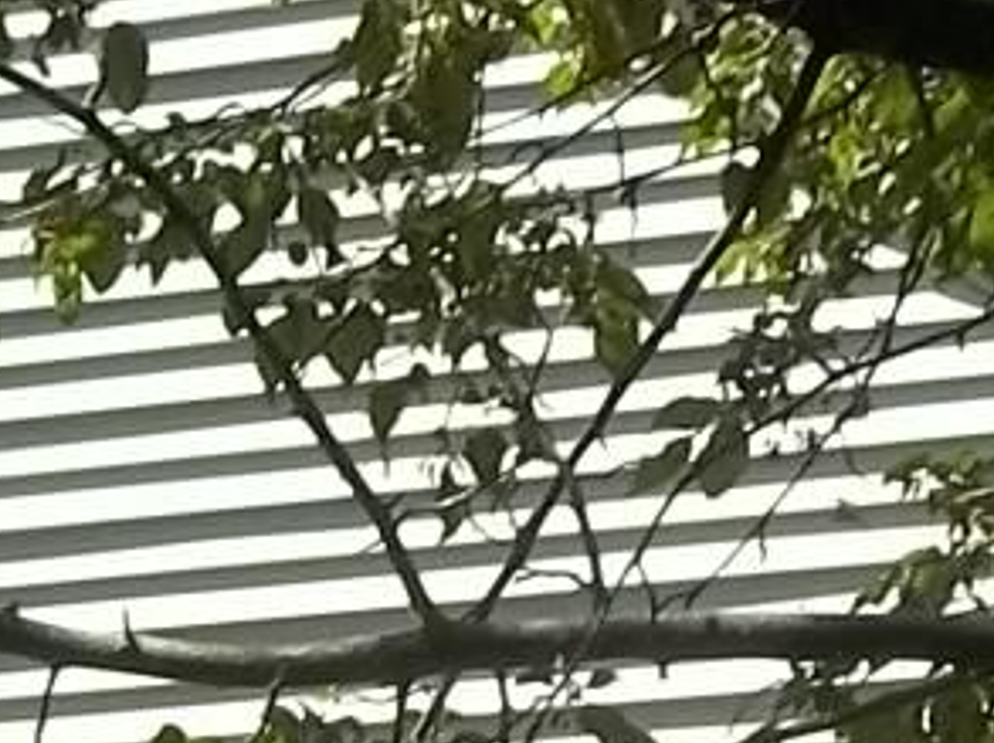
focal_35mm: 224
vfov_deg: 6.5
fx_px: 6424
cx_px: 244
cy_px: 1411
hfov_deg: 8.8
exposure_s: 1/80
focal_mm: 5.7
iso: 64
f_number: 8.8
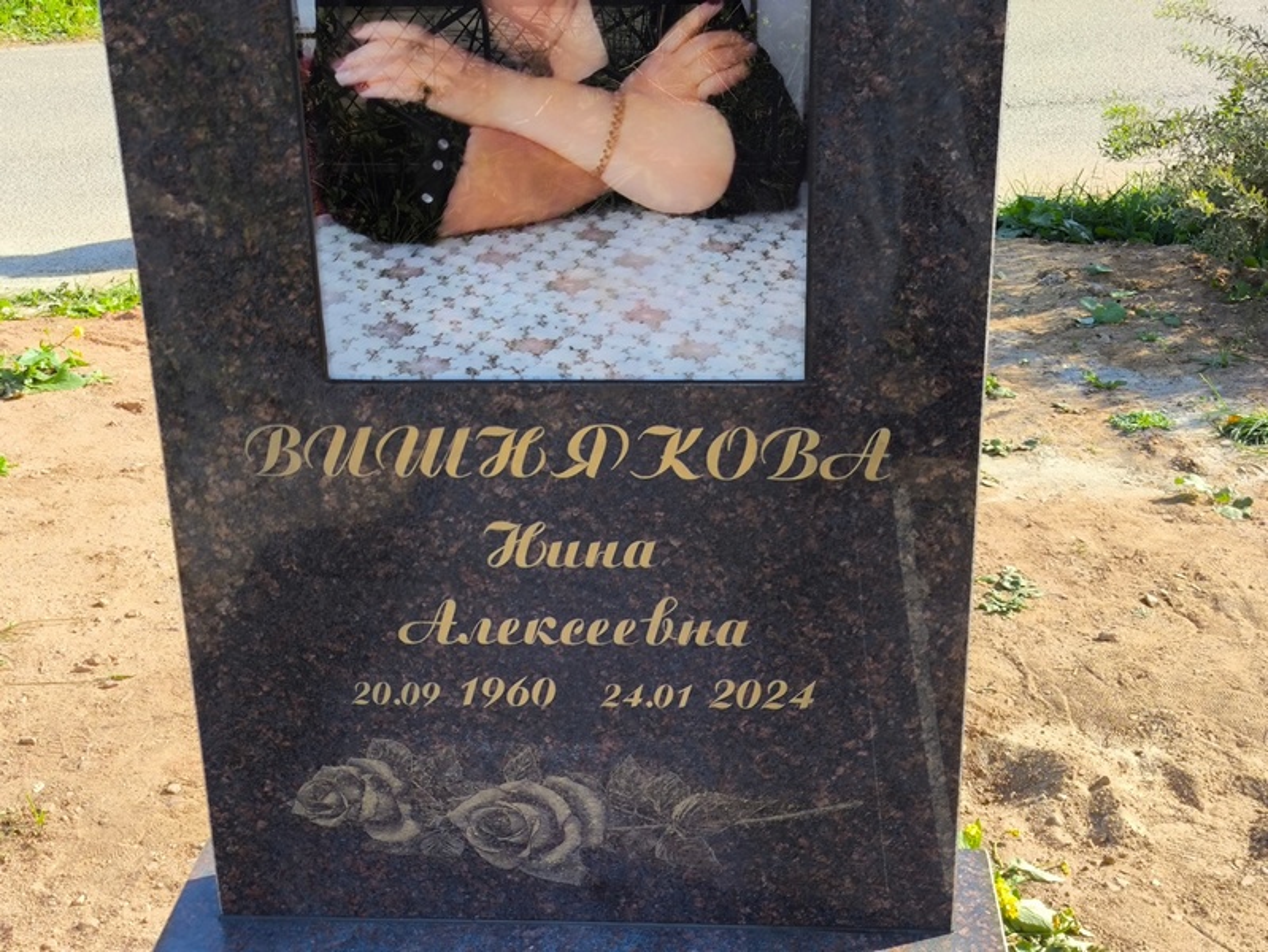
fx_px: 1832
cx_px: 634
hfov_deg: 38.2
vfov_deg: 29.1
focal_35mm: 50
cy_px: 476
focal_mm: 4.71
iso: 50
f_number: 1.7
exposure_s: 1/499
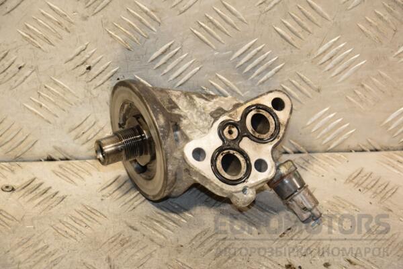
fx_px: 1259
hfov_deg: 18.2
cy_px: 134
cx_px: 202
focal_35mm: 112
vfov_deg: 12.2
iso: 800
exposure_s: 1/200
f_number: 5.6
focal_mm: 75
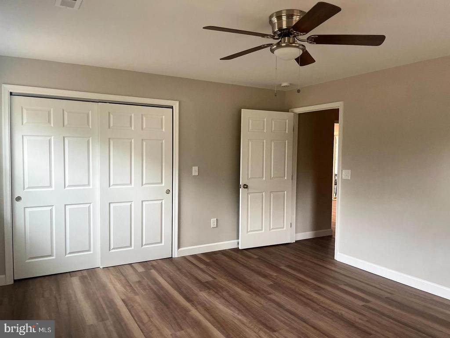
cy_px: 169
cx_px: 225
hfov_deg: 67.3
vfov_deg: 53.1
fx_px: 338
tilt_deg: -2.6
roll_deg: -0.7
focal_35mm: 26
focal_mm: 5.1
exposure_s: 1/60
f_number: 1.6
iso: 160
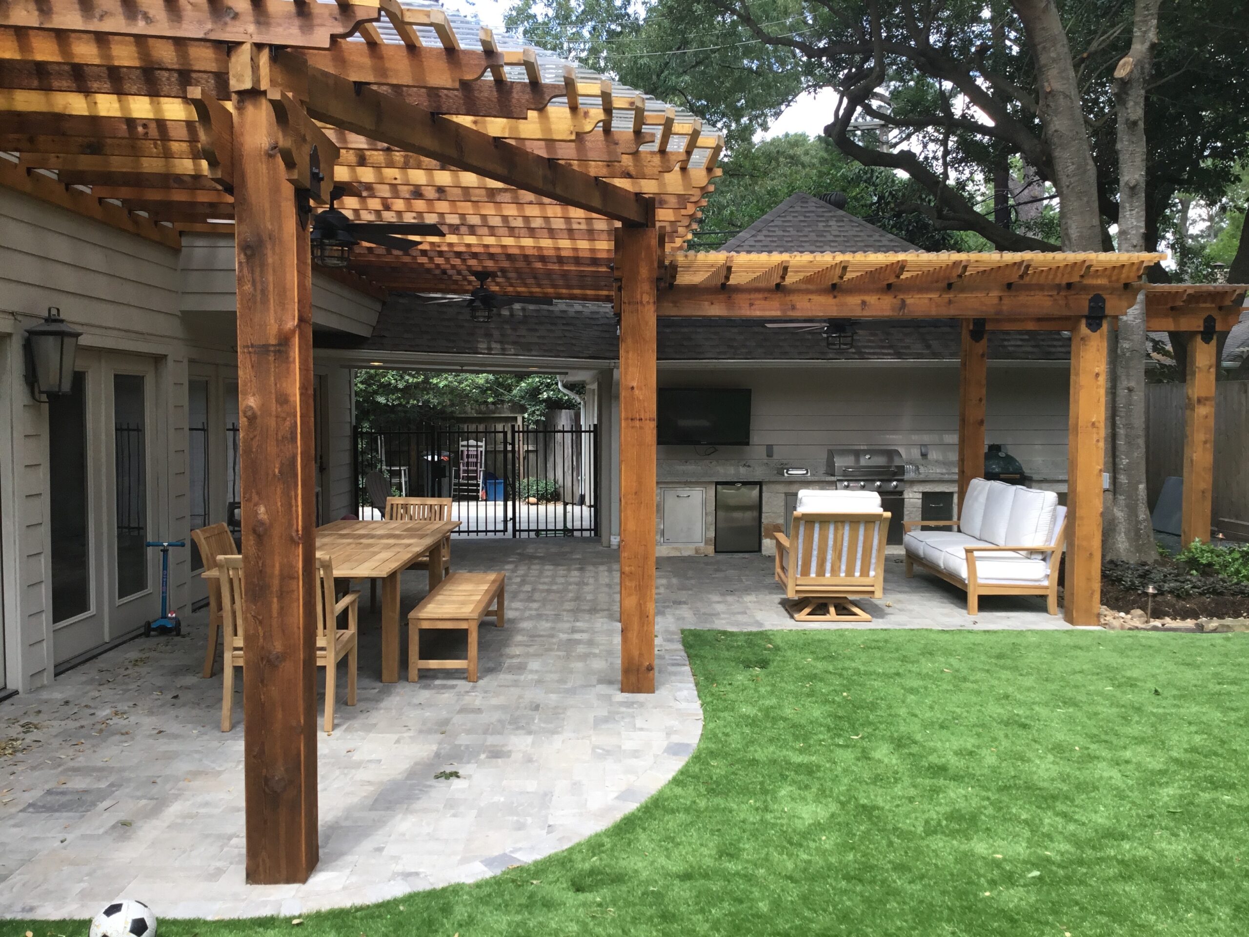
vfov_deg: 45.4
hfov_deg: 58.4
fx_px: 1119
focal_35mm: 31
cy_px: 468
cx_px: 624
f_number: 2.4
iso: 25
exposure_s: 1/256
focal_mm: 3.3
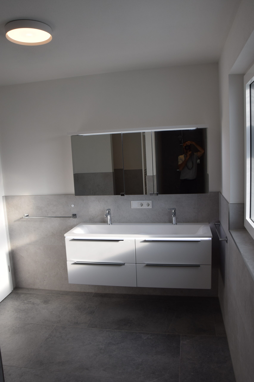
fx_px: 286
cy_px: 191
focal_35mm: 27
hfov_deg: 47.9
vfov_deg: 67.4
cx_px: 127
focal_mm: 18
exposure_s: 1/200
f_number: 7.1
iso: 400
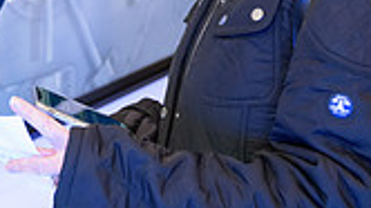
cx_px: 80
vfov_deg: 11.5
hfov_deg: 21.4
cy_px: -133
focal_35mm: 99
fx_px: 973
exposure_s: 1/125
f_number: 3.2
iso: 1000
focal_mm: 27
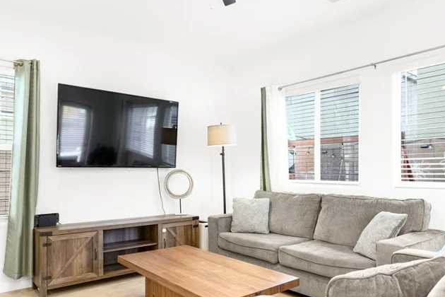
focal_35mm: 26
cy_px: 171
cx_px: 215
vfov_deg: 49.4
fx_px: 321
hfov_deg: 69.4
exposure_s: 1/50
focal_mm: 16
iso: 500
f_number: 5.6
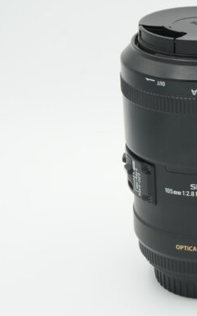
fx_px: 857
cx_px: 203
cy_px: 157
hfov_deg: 12.9
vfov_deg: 20.8
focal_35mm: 100
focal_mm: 43
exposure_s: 1/200
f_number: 13
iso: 800
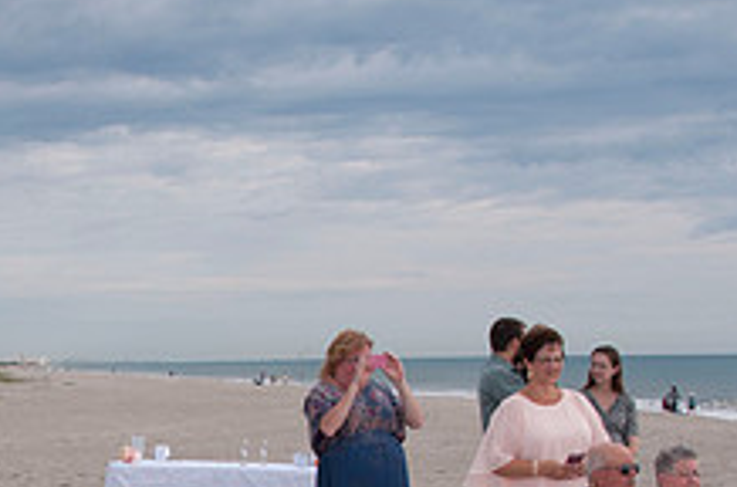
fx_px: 1470
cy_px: 570
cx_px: 112
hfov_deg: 27.4
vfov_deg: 18.0
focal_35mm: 72
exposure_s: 1/250
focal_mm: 18
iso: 100
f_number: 9
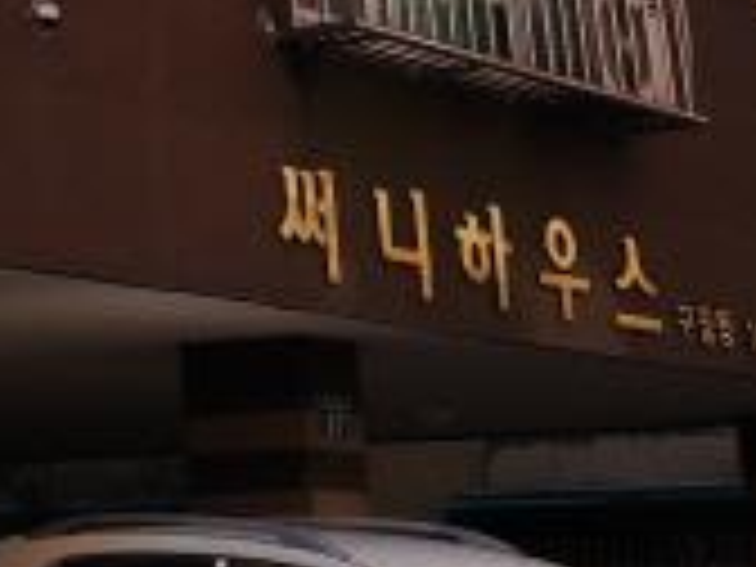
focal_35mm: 133
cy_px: -742
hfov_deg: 14.4
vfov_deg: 9.9
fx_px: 2905
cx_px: -112
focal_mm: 4.77
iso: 99
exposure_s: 1/3354
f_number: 1.75
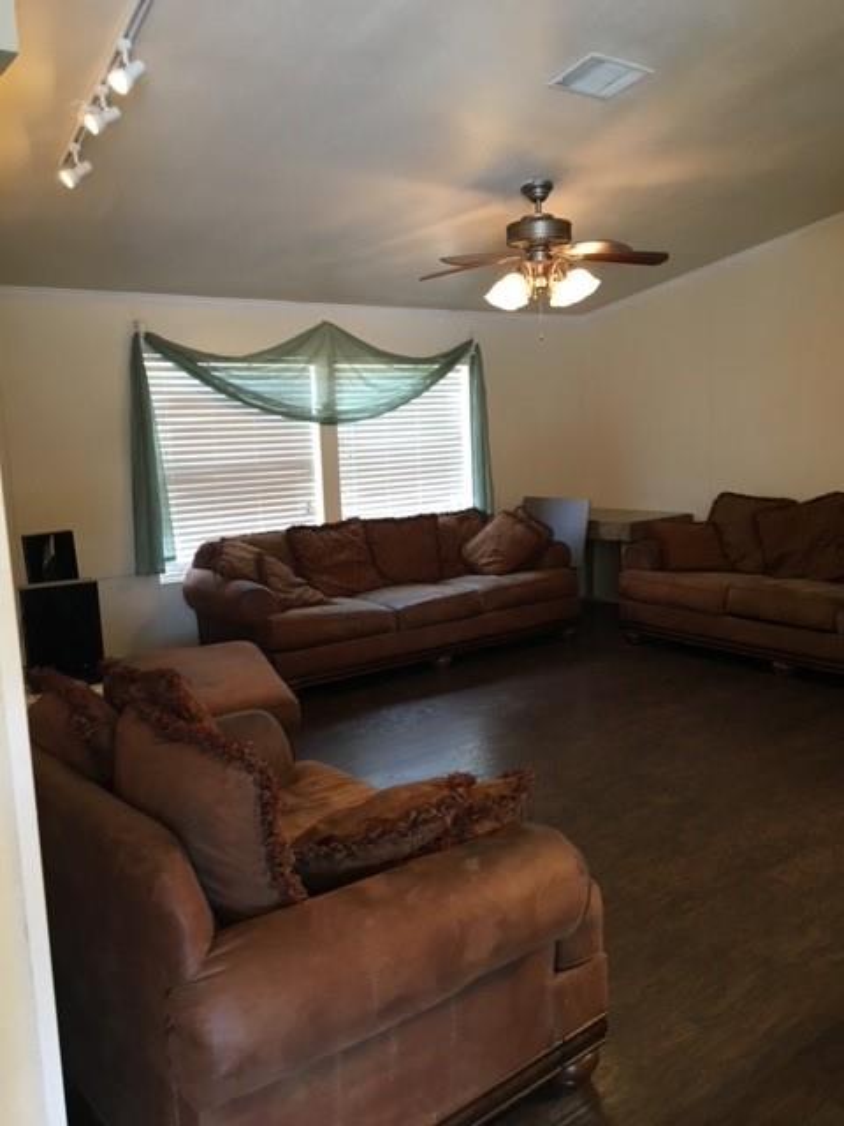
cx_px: 422
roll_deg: +2.9
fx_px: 943
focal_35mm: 29
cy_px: 563
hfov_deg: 48.2
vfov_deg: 61.7
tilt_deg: -5.6
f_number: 2.2
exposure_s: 1/30
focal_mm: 4.15
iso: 125
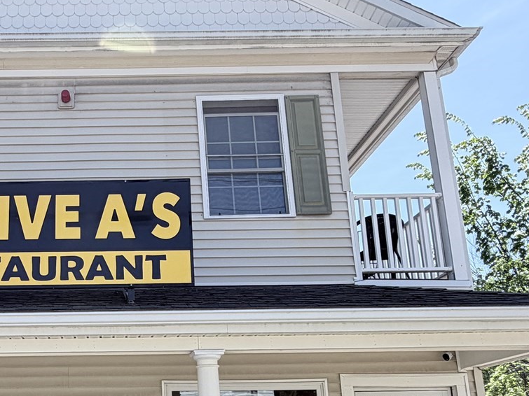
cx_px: 101
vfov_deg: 36.2
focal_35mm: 38
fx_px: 581
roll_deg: +1.3
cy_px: 328
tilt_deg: +12.0
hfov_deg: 46.3
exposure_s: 1/770
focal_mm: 2.22
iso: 32
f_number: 2.2
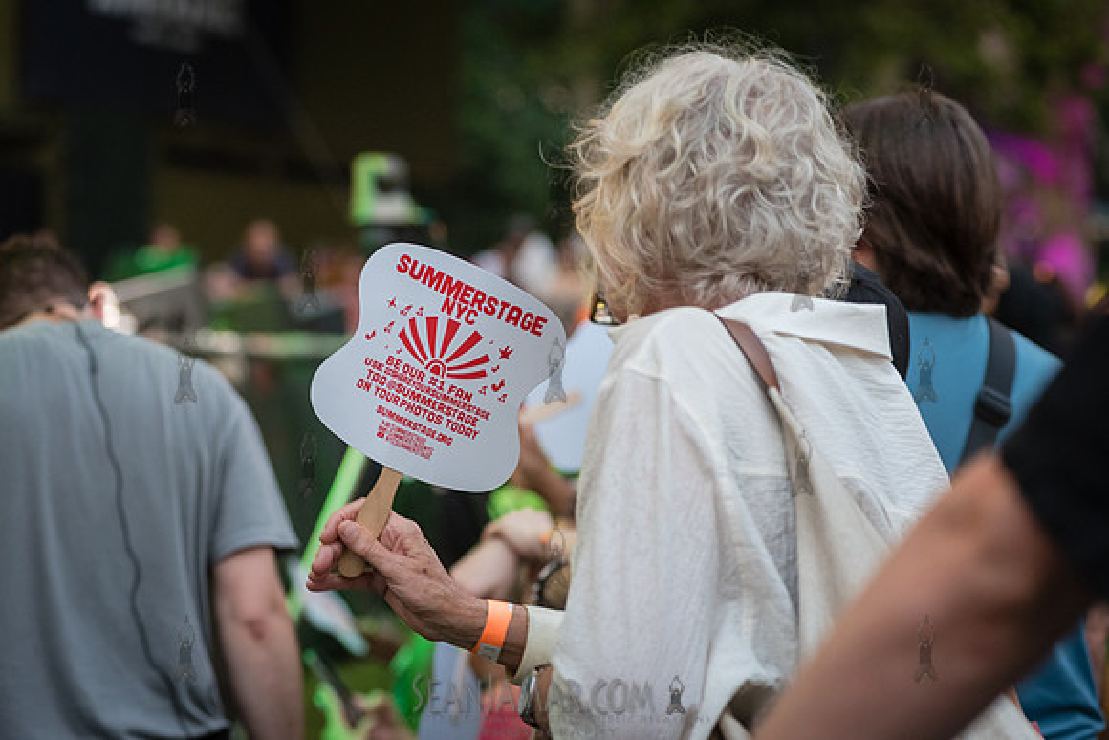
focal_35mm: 105
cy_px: 370
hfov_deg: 19.5
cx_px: 554
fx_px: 3235
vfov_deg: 13.0
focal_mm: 105
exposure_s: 1/200
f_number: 4
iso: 2000
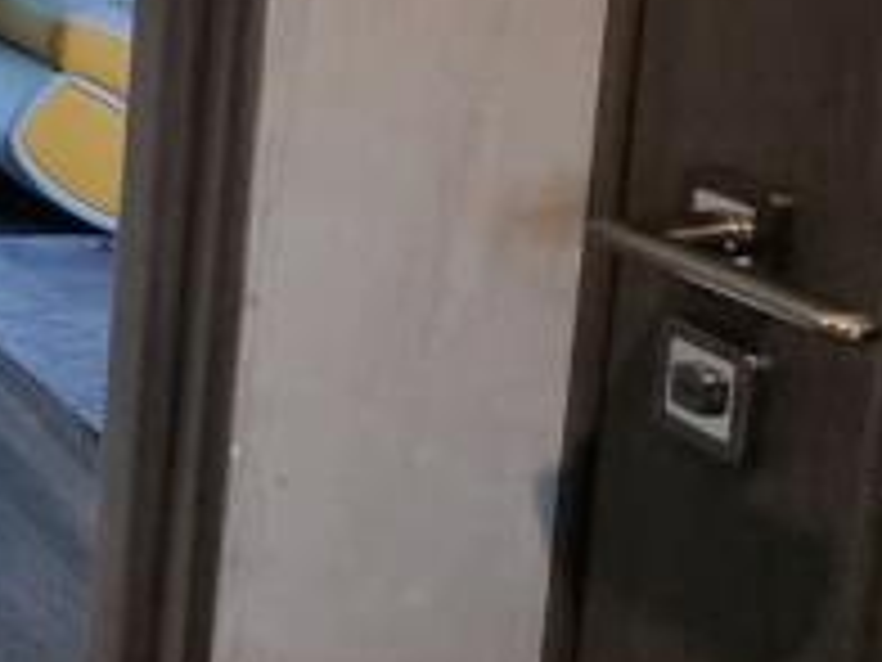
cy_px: -288
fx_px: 1733
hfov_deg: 21.3
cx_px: -612
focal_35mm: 68
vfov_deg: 19.3
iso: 400
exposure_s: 1/33
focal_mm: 2.2
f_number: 2.2
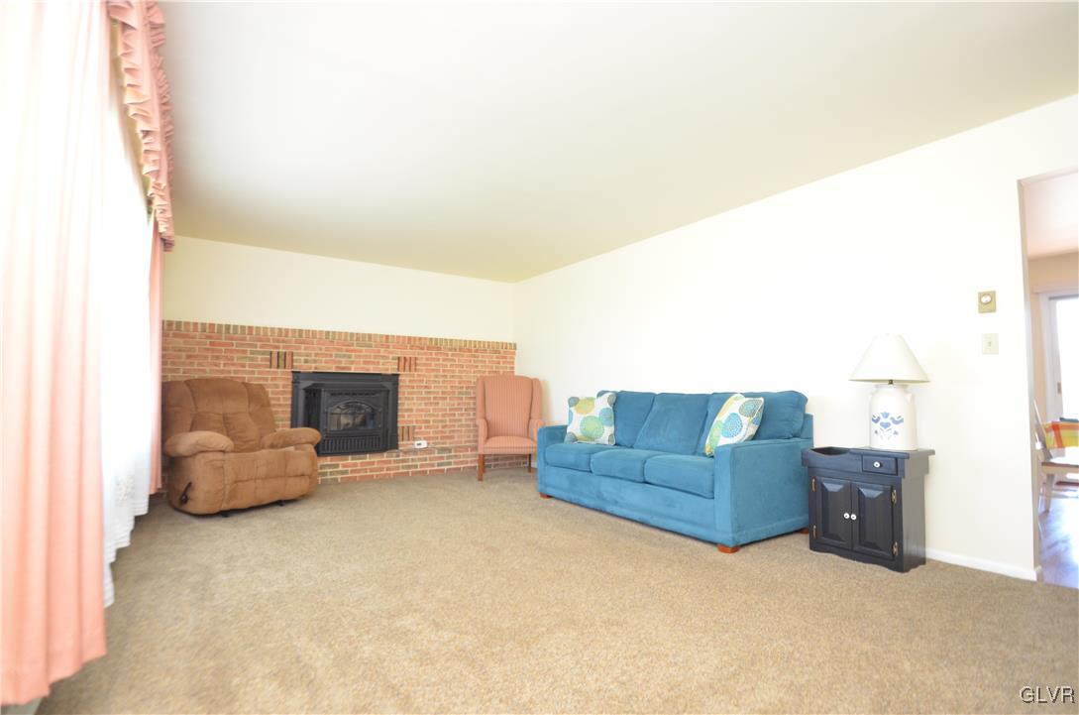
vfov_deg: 71.8
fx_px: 493
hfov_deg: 95.1
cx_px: 540
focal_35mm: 16
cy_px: 358
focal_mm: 11
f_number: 4
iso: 1000
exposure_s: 1/60
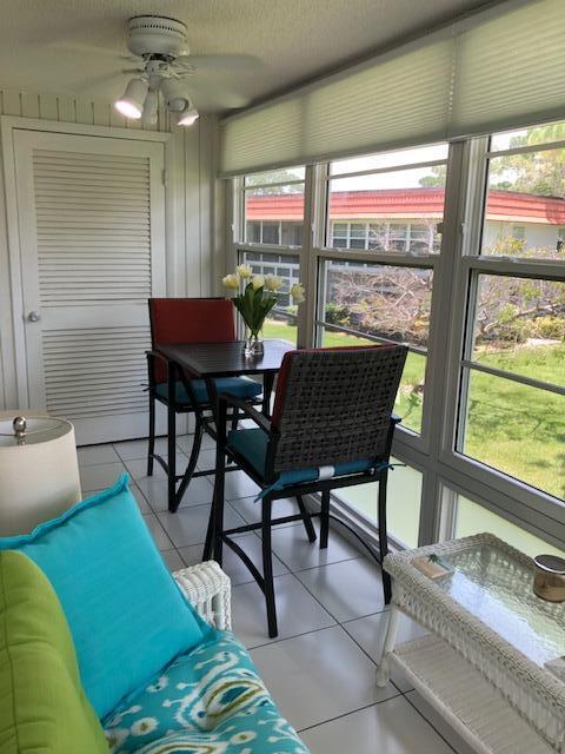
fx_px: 609
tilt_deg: -10.9
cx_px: 282
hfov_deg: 49.7
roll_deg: -1.0
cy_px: 377
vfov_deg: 63.4
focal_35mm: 28
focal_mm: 3.99
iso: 50
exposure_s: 1/120
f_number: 1.8
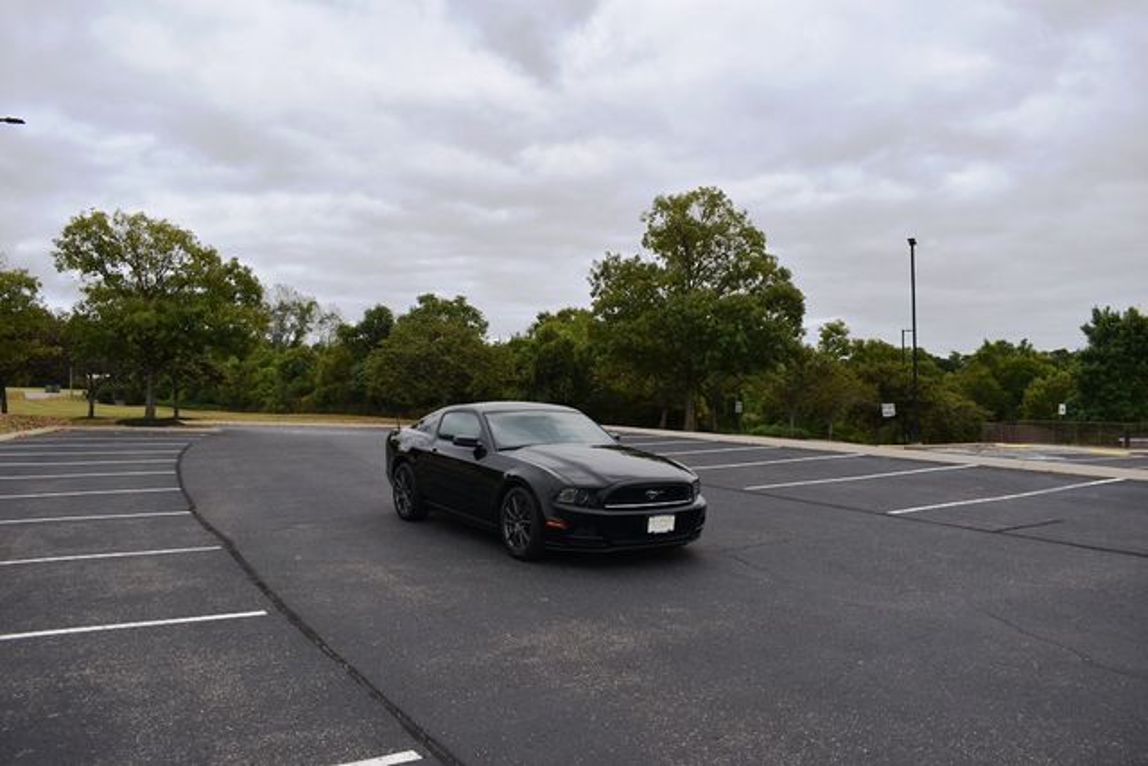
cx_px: 574
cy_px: 383
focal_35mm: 27
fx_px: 861
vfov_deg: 48.0
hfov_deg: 67.4
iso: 320
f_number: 5.6
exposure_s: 1/250
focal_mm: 18
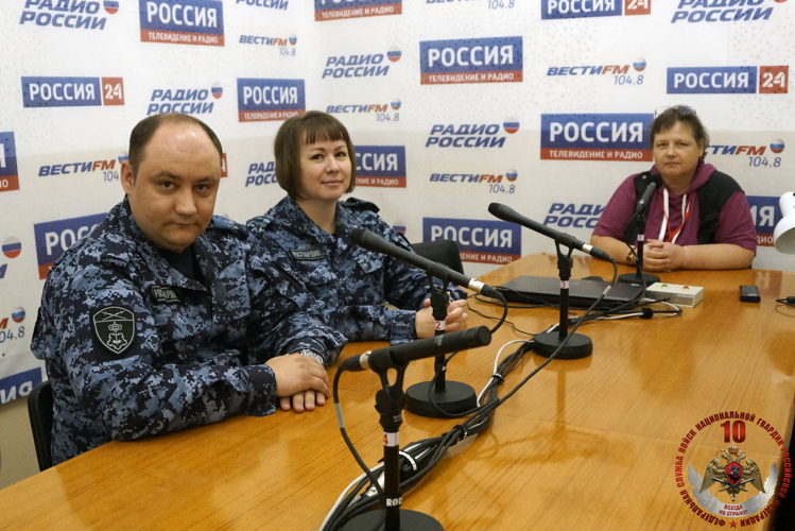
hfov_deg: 50.7
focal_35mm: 38
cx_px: 398
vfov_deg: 35.1
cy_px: 266
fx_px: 839
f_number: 3.5
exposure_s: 1/160
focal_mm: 18
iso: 1600
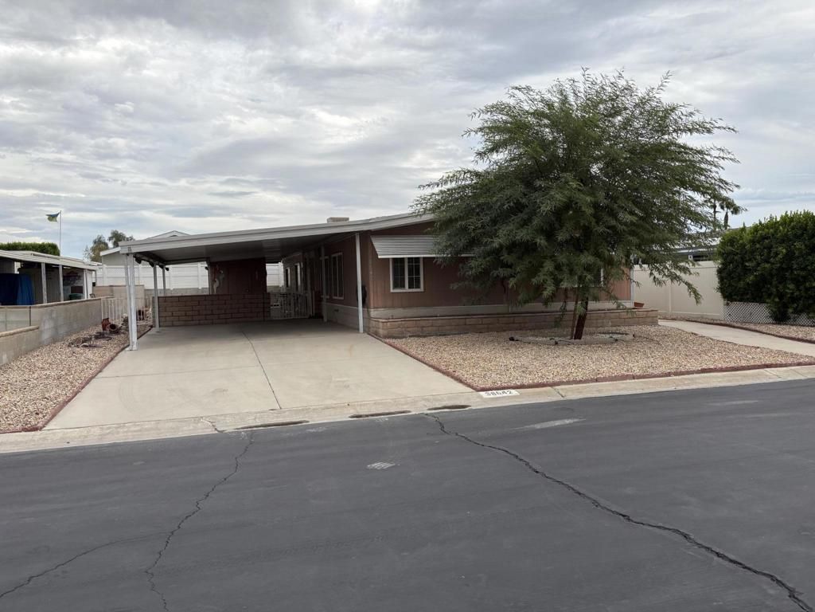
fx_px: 612
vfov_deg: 53.1
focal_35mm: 26
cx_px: 408
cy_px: 306
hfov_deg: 67.3
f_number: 1.6
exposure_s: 1/2283
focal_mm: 5.96
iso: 50
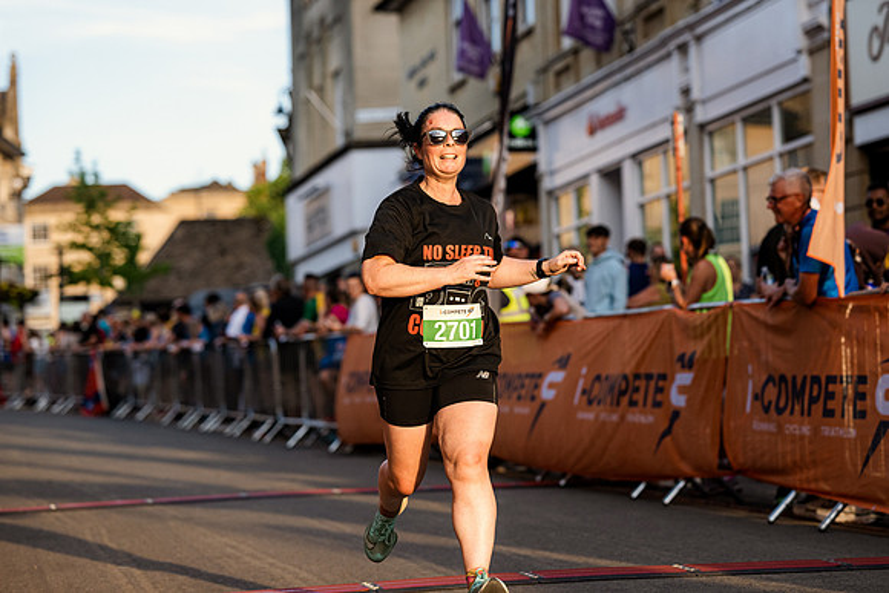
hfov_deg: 20.9
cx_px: 509
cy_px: 254
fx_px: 2403
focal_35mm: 97
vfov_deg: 14.1
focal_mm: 85
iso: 640
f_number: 2.8
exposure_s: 1/2500
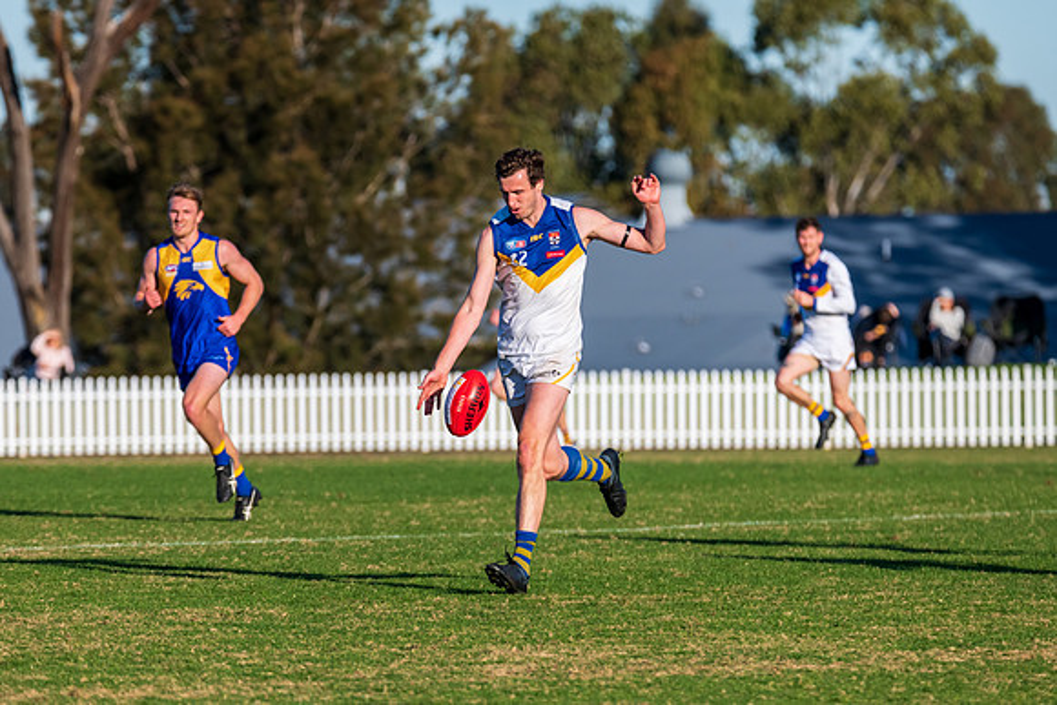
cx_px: 498
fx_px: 12064
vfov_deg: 3.3
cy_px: 374
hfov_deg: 5.0
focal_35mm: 411
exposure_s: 1/2500
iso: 800
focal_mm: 360
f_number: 8
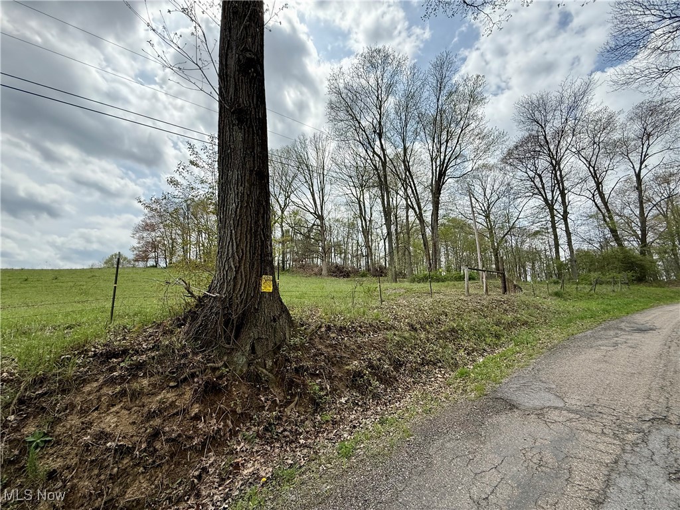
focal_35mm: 14
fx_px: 275
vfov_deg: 85.7
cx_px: 340
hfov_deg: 102.1
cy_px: 255
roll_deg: -1.2
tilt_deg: +14.8
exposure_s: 1/1497
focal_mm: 2.22
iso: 64
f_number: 2.2
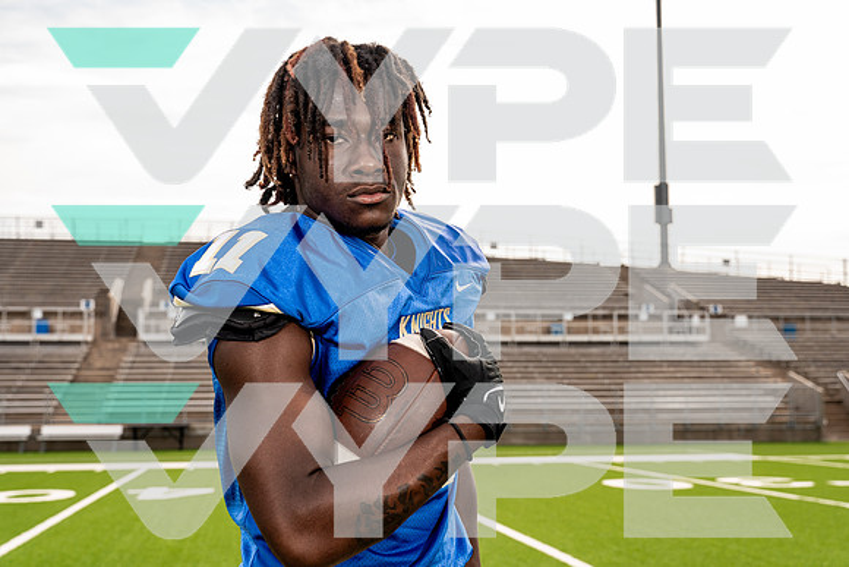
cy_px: 284
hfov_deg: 43.6
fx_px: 1061
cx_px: 424
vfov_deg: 29.9
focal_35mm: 45
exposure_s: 1/250
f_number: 5.6
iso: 100
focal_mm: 45
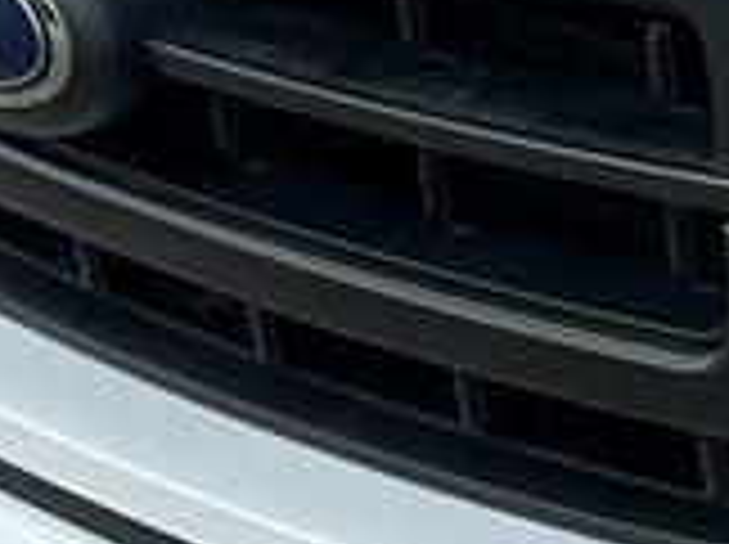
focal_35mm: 190
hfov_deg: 8.7
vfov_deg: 7.7
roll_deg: +0.1
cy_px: -175
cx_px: 2146
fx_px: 3995
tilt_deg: -15.3
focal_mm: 6.86
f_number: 1.78
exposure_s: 1/4348
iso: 80
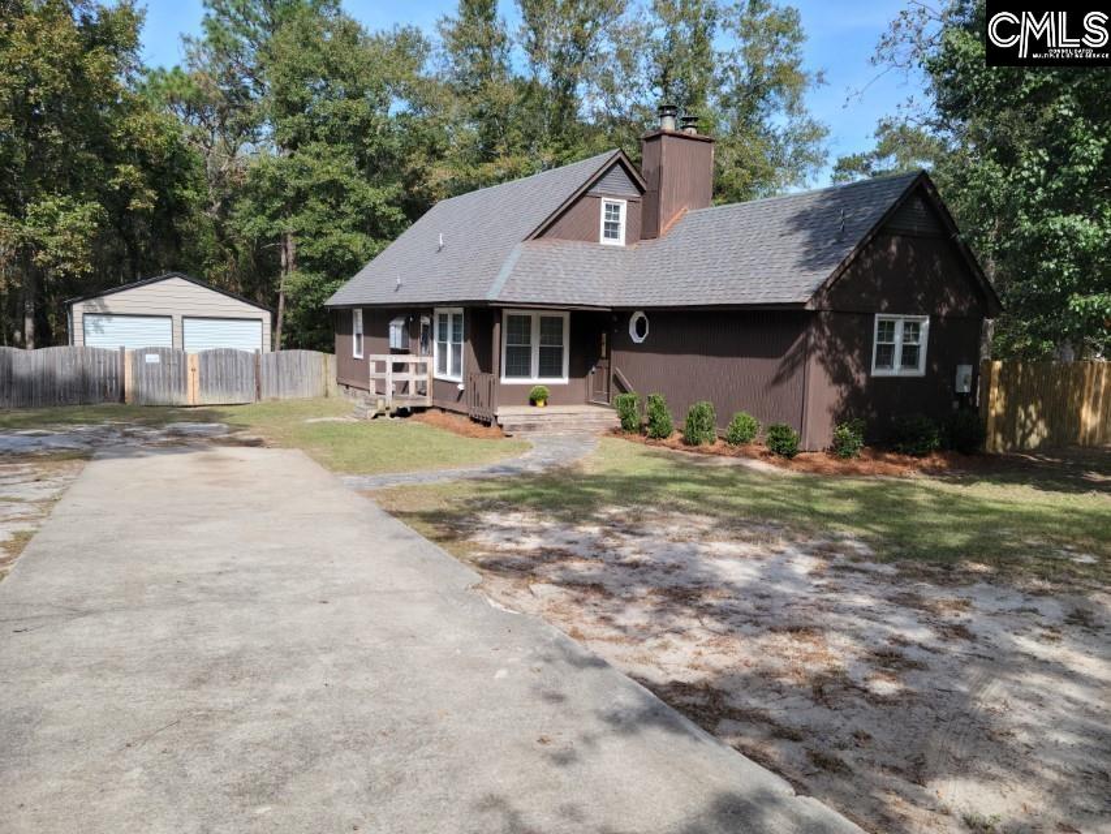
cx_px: 556
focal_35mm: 28
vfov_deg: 49.8
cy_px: 417
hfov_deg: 63.4
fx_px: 899
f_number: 2
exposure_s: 1/502
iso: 25
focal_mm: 5.9
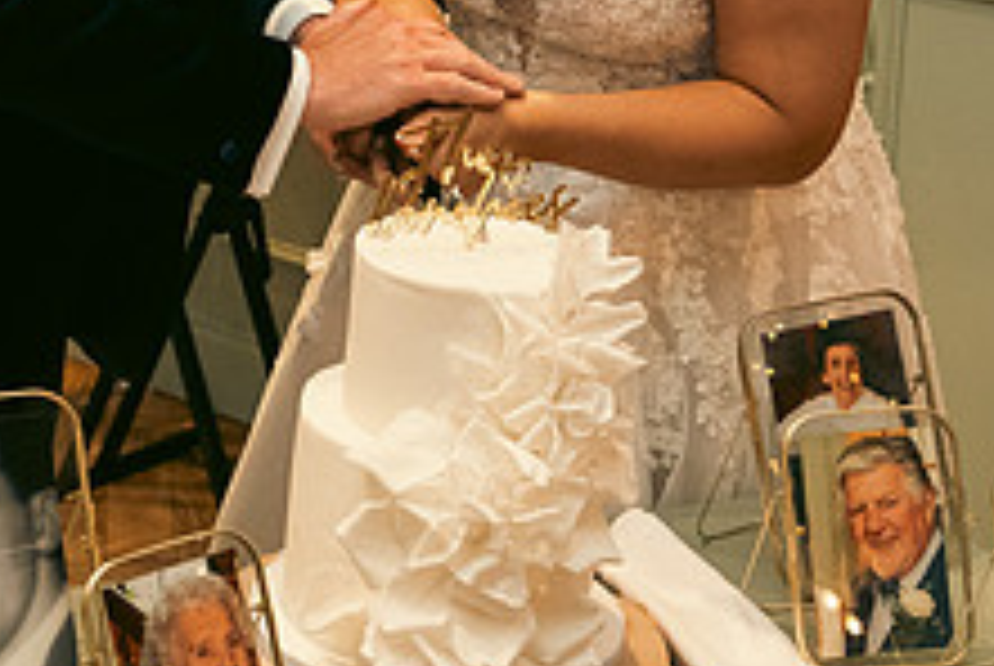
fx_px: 2682
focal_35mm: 97
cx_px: 261
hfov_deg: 20.8
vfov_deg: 13.9
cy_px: -56
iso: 2500
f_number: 3.5
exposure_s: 1/160
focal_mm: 25
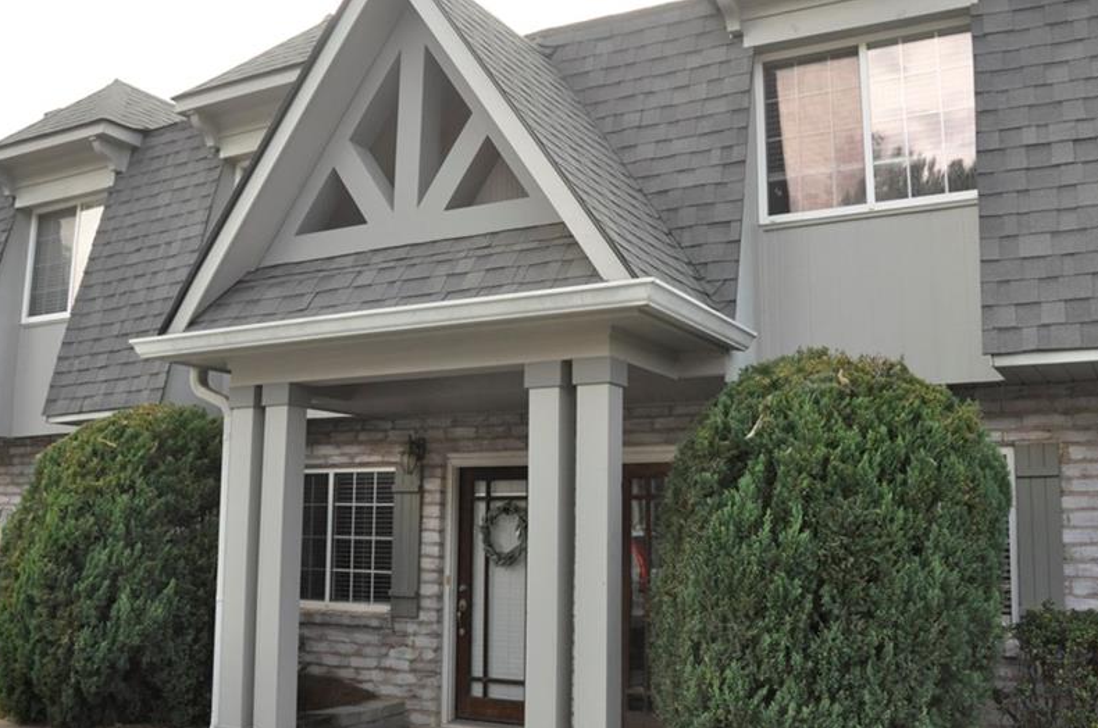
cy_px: 359
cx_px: 607
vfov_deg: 37.7
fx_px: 1066
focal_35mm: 35
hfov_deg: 54.4
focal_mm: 18
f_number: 3.5
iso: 1000
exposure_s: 1/2000
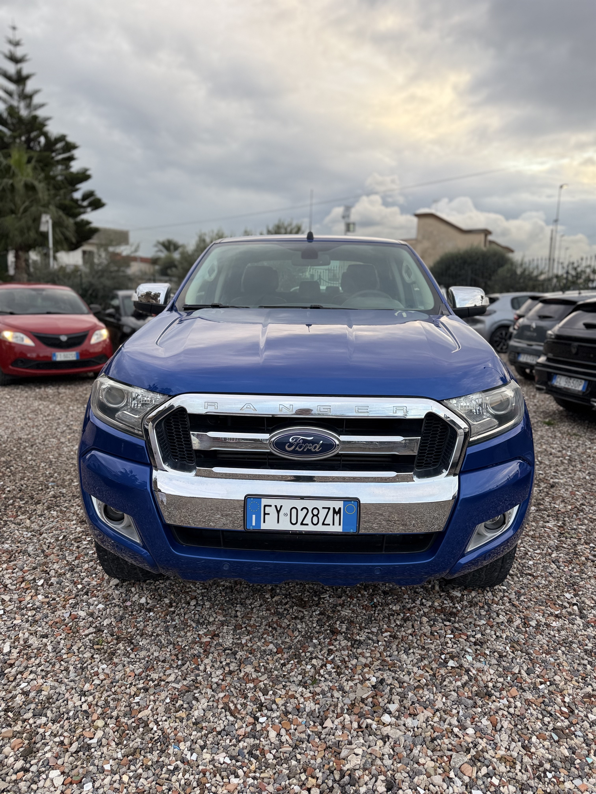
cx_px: 298
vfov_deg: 71.6
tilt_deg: -10.5
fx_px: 551
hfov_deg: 56.8
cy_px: 397
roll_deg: -0.9
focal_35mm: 24
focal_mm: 6.76
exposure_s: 1/308
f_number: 1.78
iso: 100
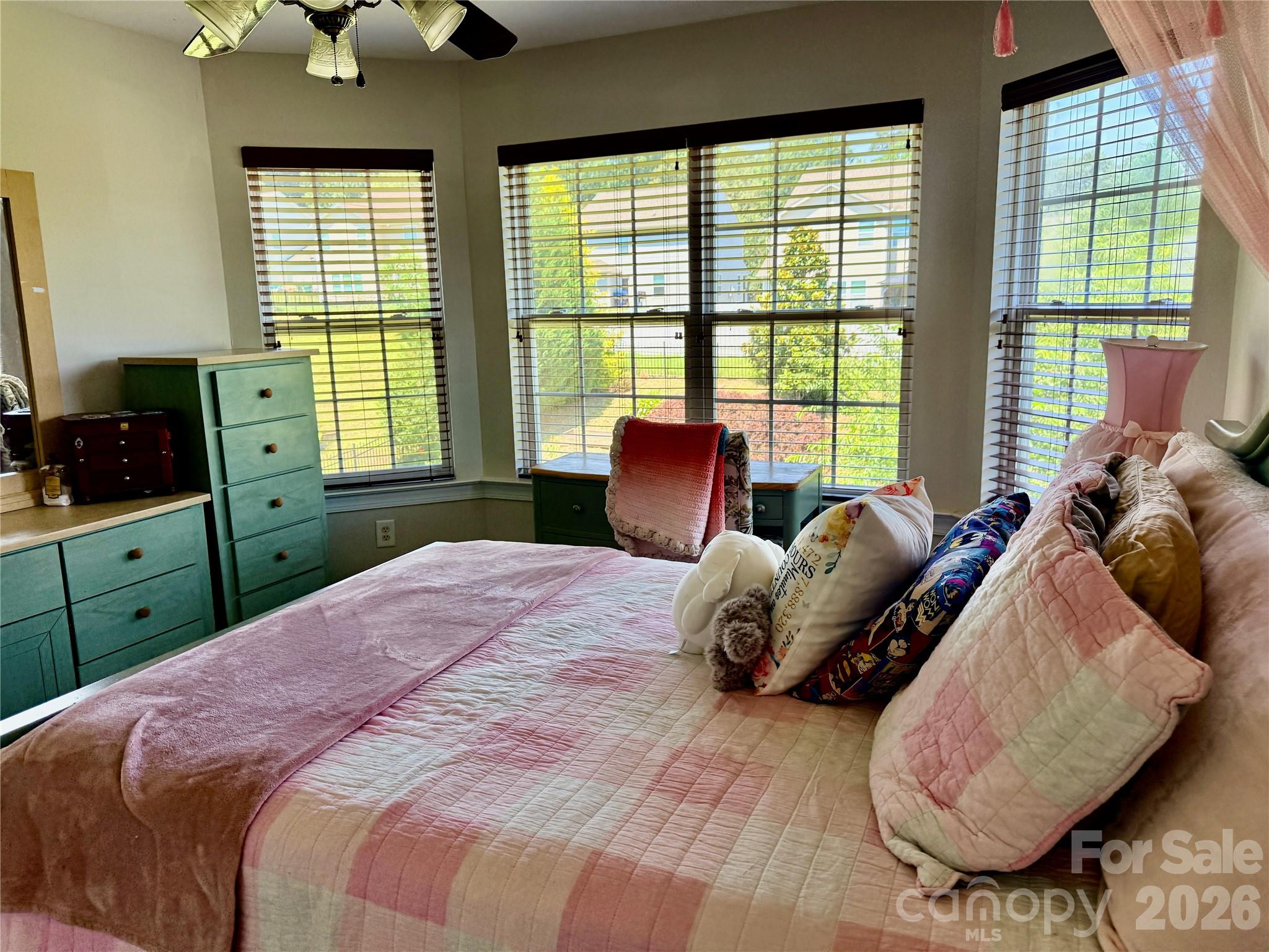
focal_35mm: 24
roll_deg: +1.9
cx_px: 634
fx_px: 880
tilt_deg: -11.2
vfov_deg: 56.8
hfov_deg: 71.6
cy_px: 476
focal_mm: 6.76
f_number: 1.78
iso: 100
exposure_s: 1/336
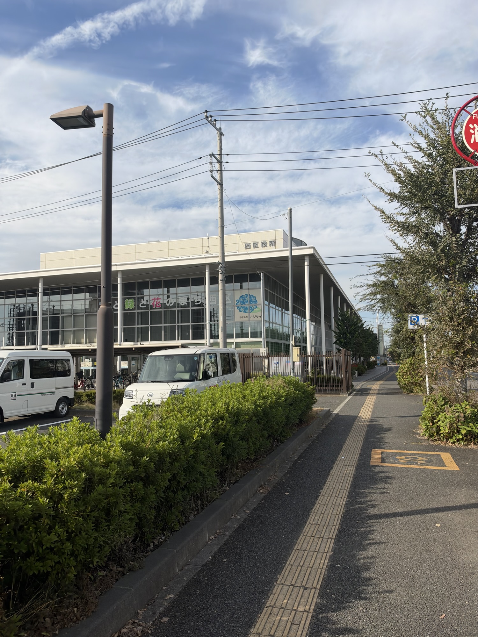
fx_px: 442
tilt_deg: +2.3
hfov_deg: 56.8
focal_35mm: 24
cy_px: 318
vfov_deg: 71.6
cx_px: 239
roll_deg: +1.7
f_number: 1.8
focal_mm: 6.93
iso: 64
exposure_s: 1/4098
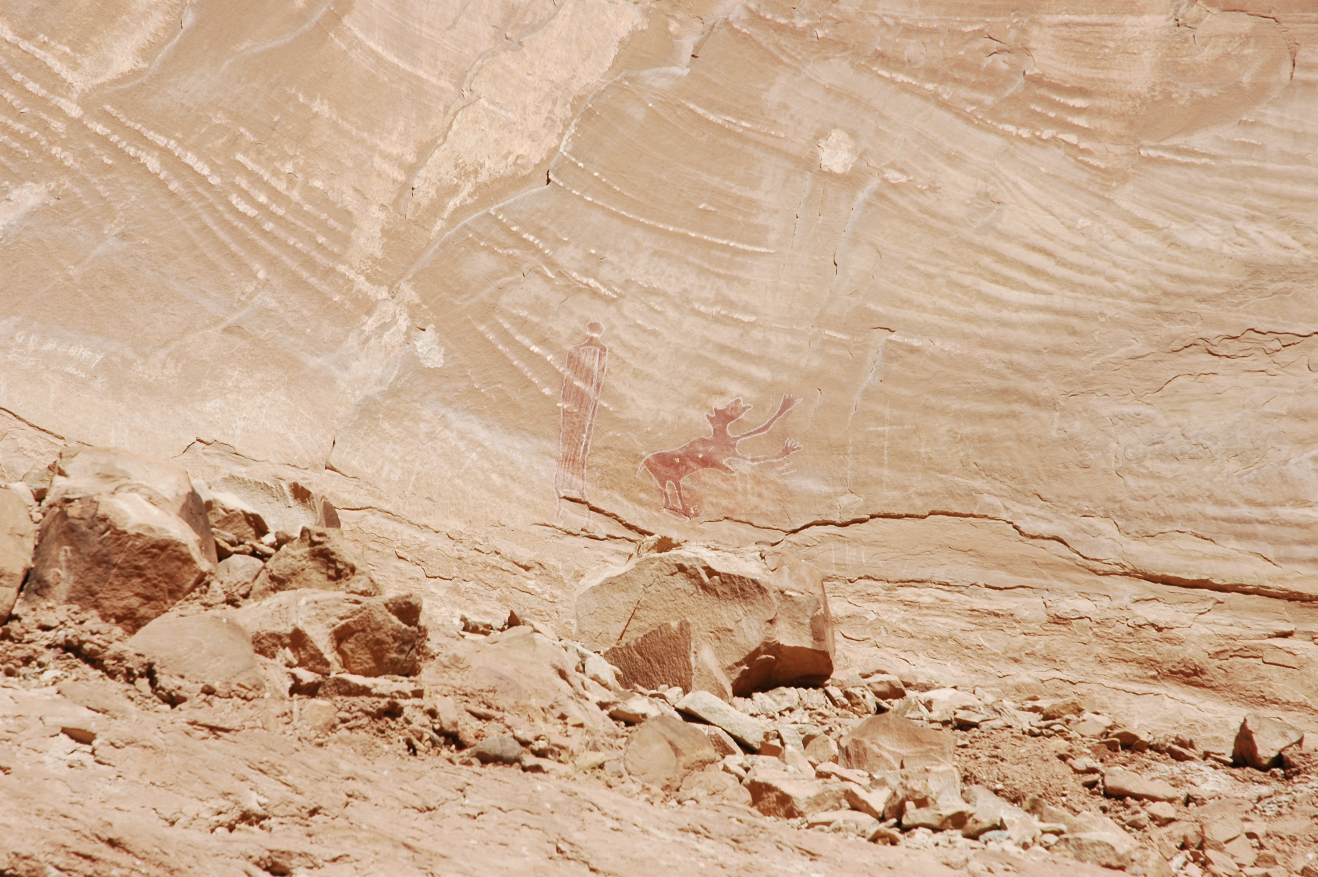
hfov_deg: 19.5
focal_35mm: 105
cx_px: 659
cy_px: 438
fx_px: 3841
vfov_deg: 13.0
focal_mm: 70
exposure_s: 1/400
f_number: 10
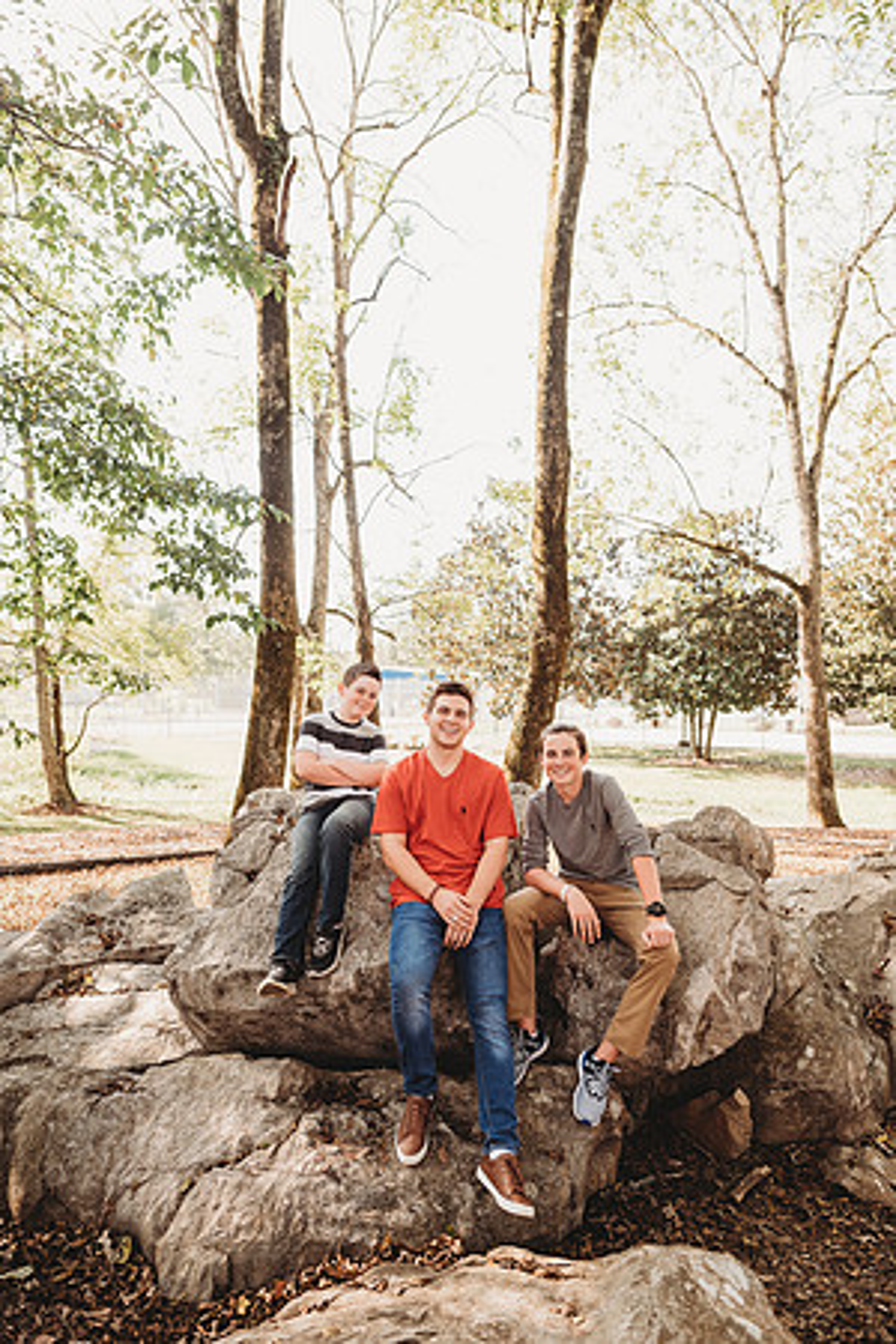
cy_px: 672
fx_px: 896
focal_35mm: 24
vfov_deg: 73.7
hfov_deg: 53.1
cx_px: 448
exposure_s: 1/250
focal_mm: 24
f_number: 3.2
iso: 250
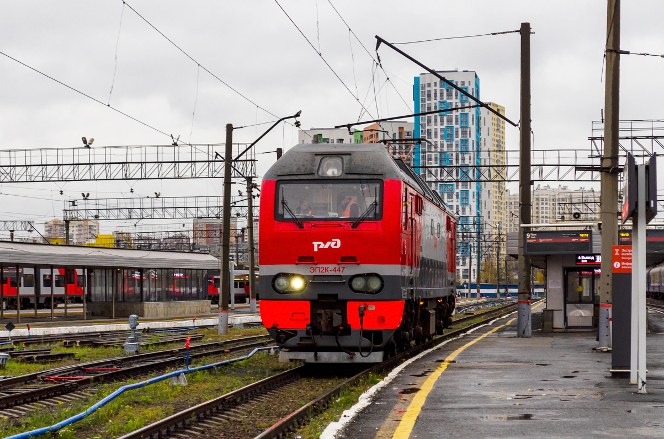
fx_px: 1527
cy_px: 210
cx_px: 346
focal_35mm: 83
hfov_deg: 24.5
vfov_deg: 16.4
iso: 200
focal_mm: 52
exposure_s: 1/160
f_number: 5.6
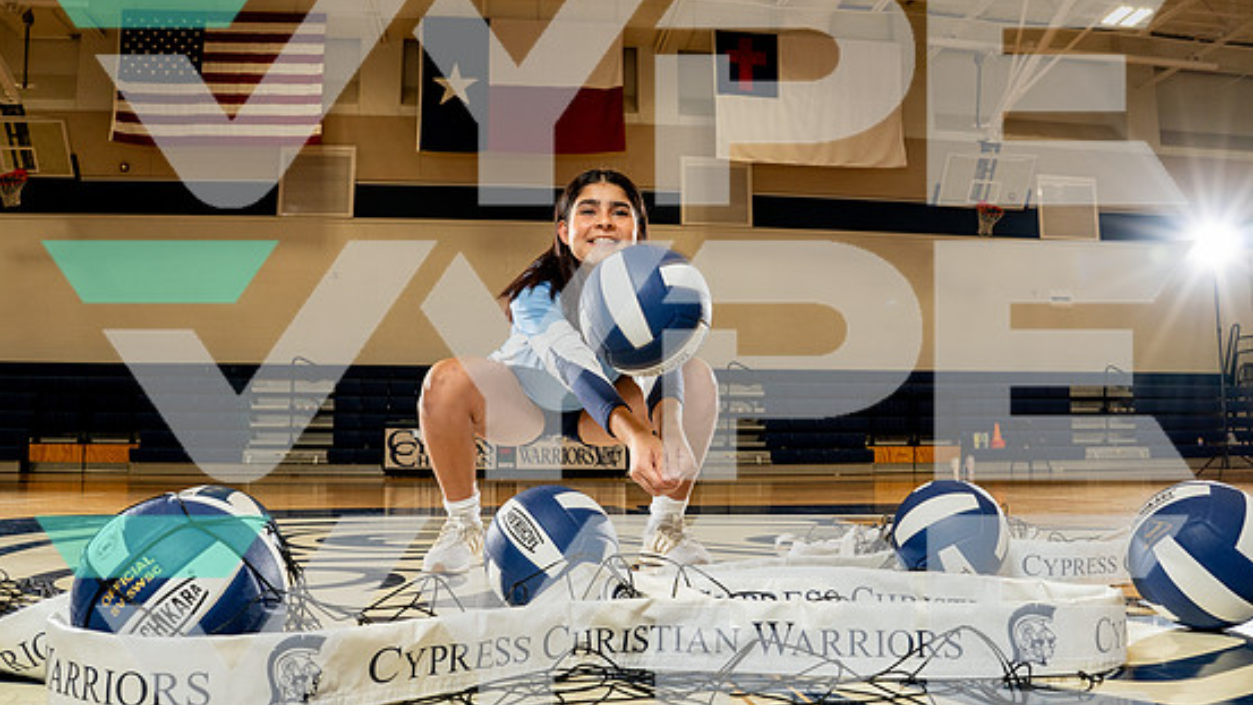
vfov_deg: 40.2
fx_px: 963
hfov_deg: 66.1
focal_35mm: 29
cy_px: 347
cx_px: 624
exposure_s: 1/250
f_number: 7.1
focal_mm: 24
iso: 1000
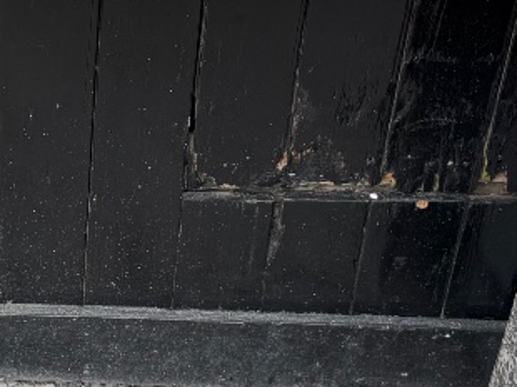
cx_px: -27
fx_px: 1388
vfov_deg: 15.8
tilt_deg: -33.7
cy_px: 90
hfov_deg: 20.3
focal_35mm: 93
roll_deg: -0.7
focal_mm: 6.76
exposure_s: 1/715
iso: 80
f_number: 1.78
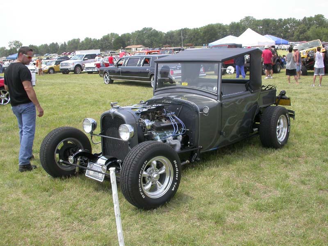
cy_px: 123
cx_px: 164
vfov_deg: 37.7
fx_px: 360
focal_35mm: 38
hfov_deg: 49.0
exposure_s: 1/215
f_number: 6
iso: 100
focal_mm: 7.85
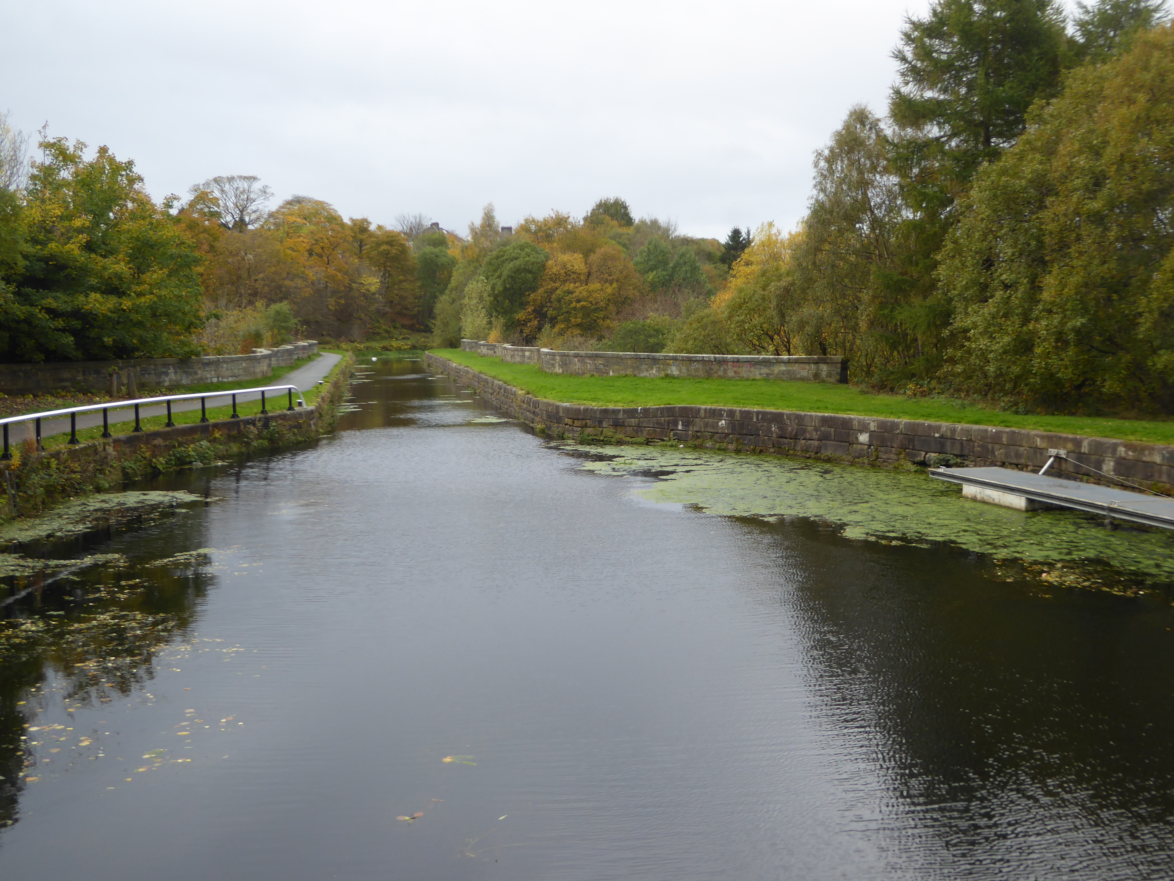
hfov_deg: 51.4
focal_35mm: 36
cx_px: 587
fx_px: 1221
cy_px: 440
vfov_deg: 39.7
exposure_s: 1/125
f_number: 3.7
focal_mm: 6.3
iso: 80
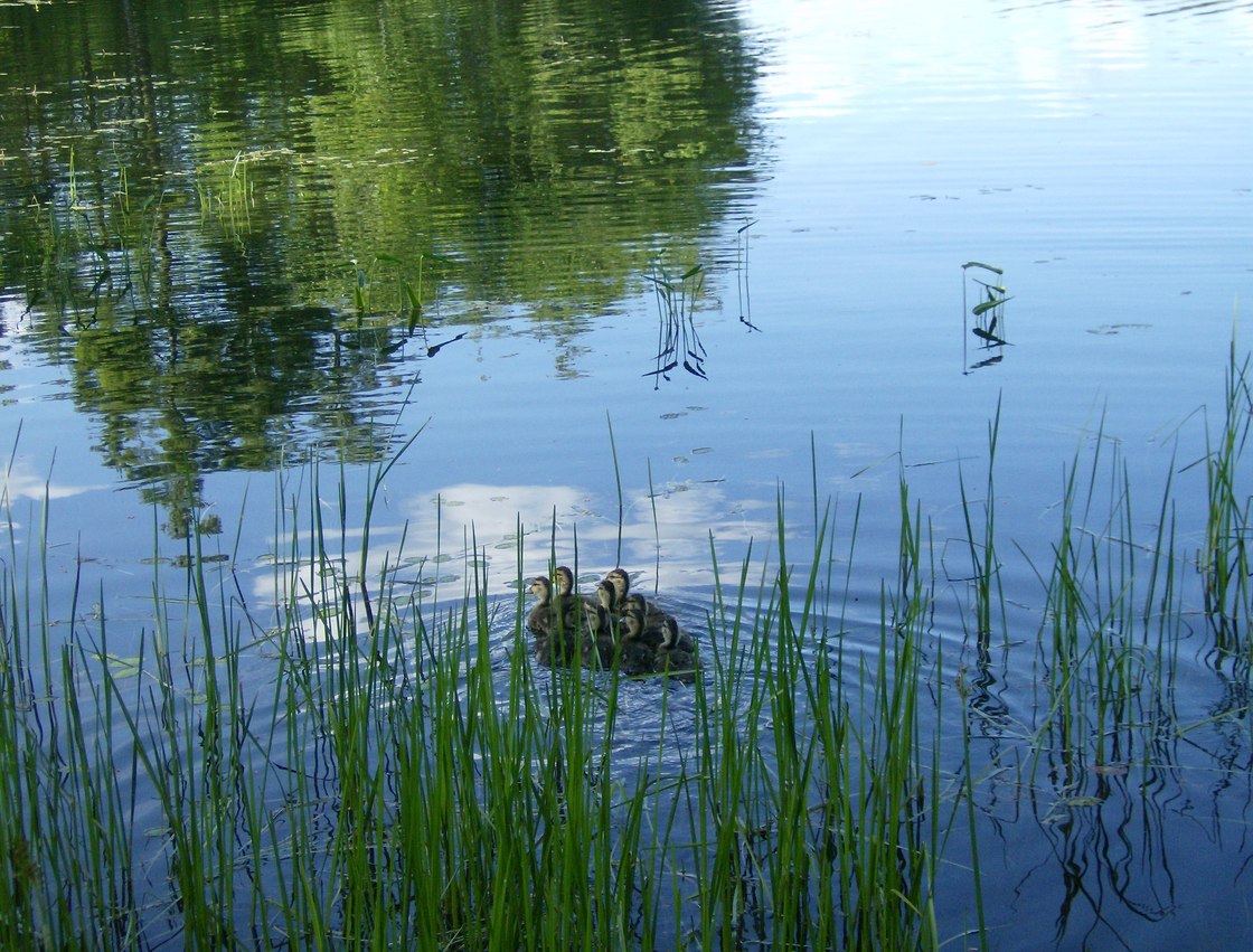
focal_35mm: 70
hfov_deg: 27.7
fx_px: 2546
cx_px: 626
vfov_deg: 21.2
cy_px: 476
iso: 100
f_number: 3.7
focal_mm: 11.6
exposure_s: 1/304
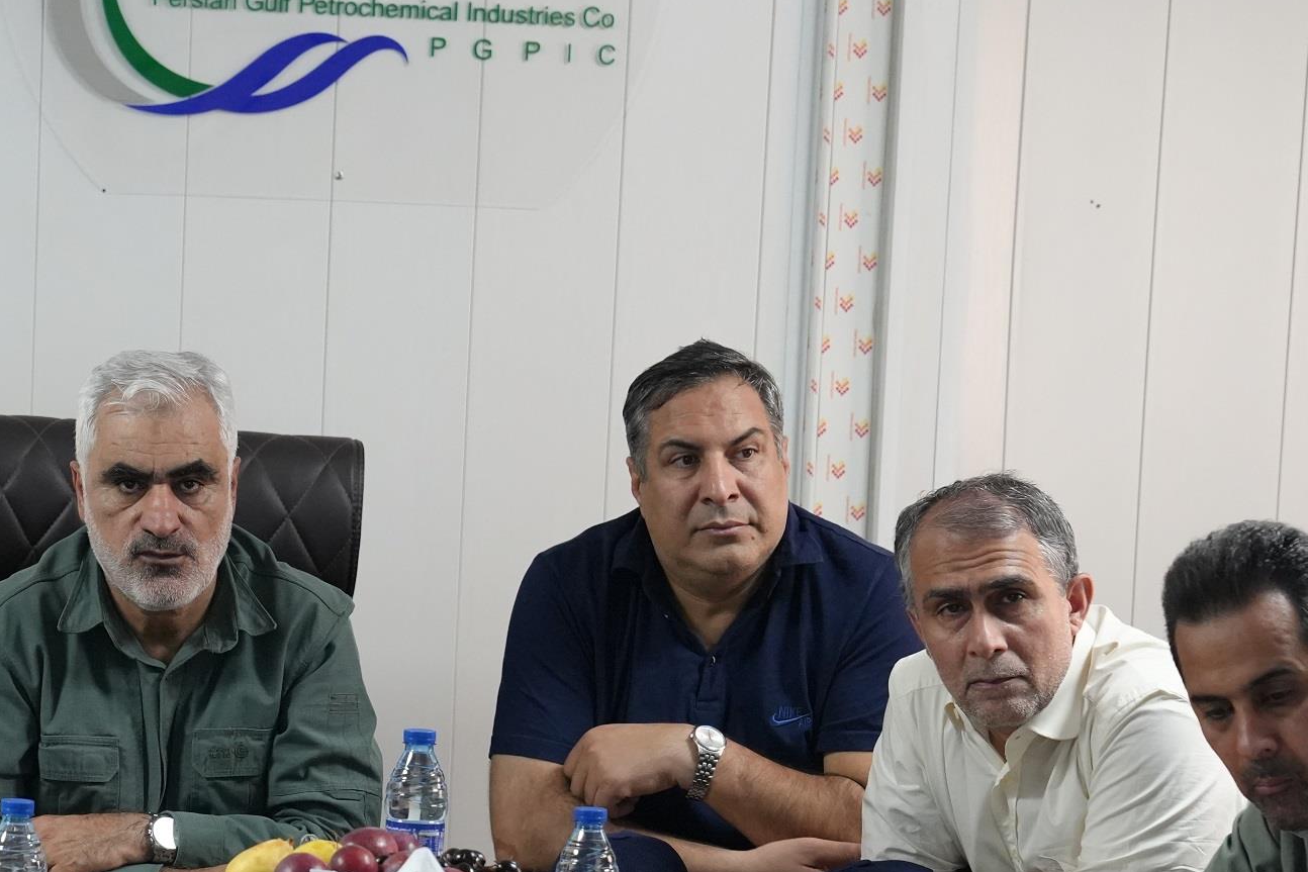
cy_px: 707
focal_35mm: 130
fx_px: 4724
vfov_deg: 10.5
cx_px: 202
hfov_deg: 15.6
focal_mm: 60
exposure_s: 1/160
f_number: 4
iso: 4000
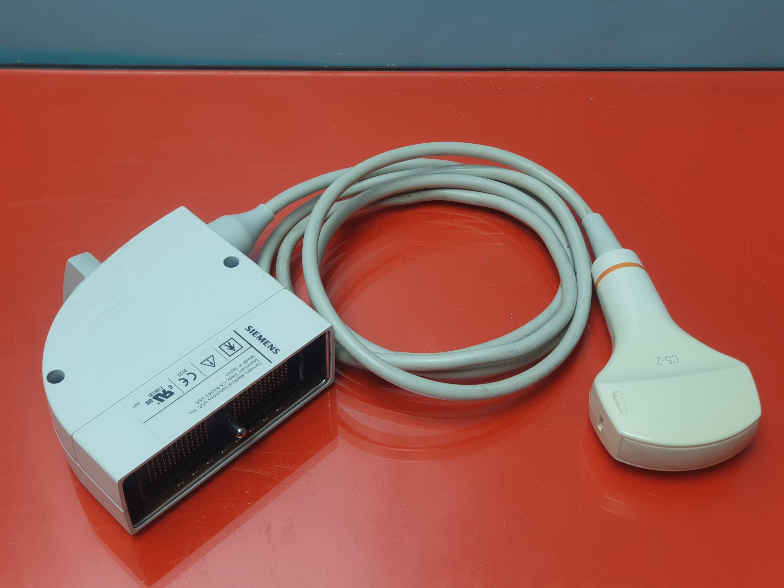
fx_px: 1178
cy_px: 294
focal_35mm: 52
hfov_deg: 36.8
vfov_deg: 28.0
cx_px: 392
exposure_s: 1/33
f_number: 2.4
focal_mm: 6
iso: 50
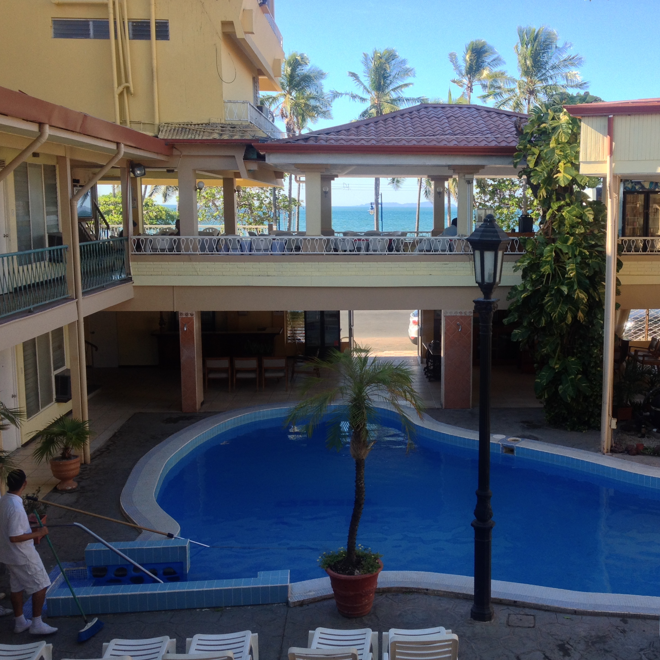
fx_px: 906
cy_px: 329
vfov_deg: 40.0
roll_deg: +0.6
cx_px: 423
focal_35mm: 42
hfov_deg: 39.7
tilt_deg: -11.1
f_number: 2.4
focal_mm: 4.28
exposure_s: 1/323
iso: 50
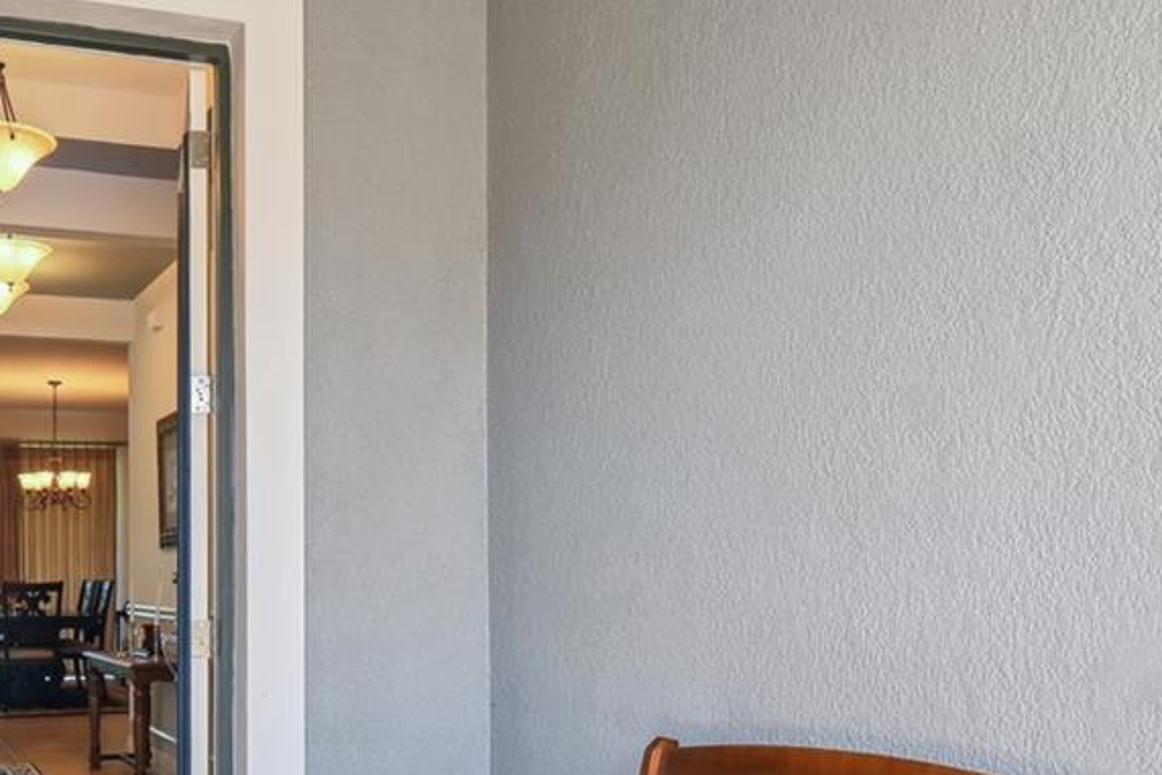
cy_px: 594
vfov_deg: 31.3
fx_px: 1356
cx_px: 368
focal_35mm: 42
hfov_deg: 45.5
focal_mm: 10
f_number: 7.1
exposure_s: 1/20
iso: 100
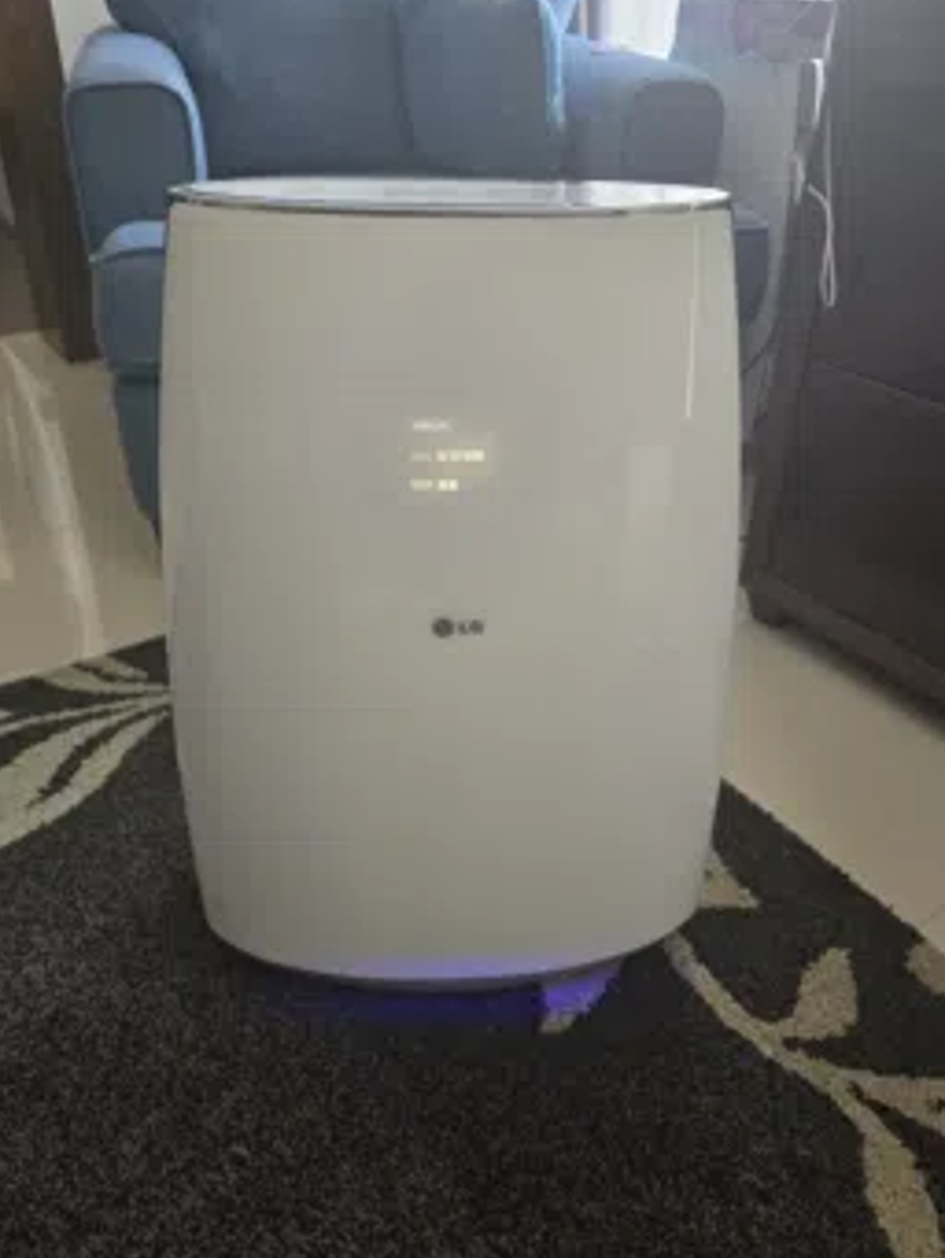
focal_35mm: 27
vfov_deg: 65.1
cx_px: 495
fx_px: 982
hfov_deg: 51.4
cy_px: 564
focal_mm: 6.3
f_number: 1.7
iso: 250
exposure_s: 1/120
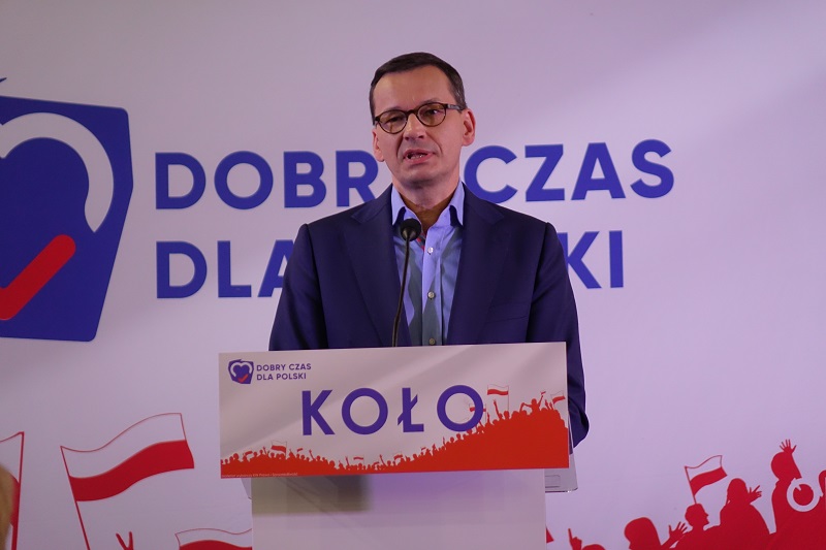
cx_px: 413
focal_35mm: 200
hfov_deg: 10.3
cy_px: 275
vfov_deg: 6.9
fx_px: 4588
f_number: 2.8
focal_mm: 73.3
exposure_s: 1/200
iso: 800
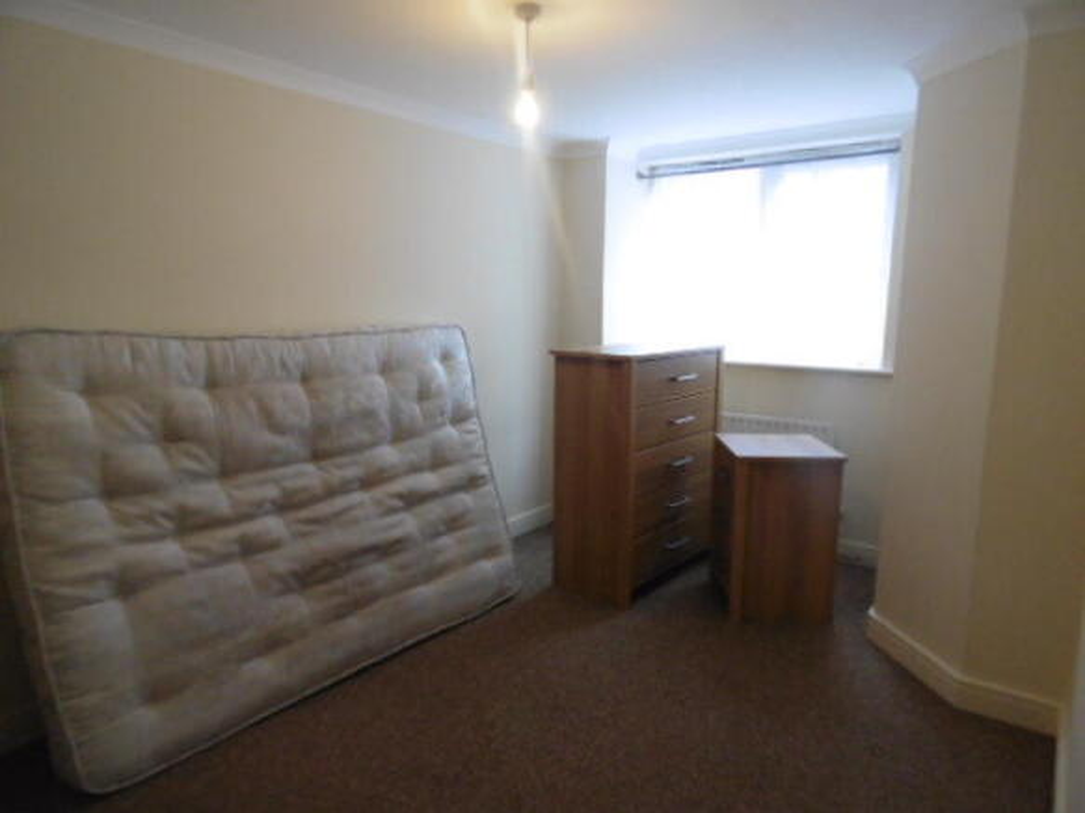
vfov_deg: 61.1
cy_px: 406
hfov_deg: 76.4
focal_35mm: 22
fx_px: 689
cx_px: 542
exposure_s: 1/60
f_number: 3
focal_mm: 4
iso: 400
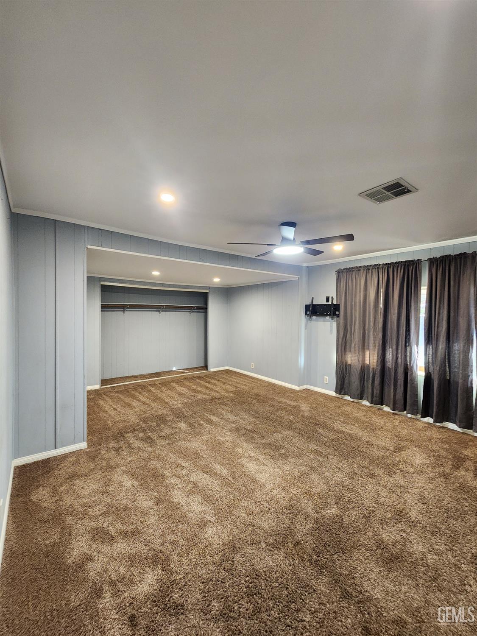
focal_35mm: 13
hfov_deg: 89.9
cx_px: 238
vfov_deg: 106.2
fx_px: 239
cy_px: 318
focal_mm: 2.2
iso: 320
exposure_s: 1/30
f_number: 2.2
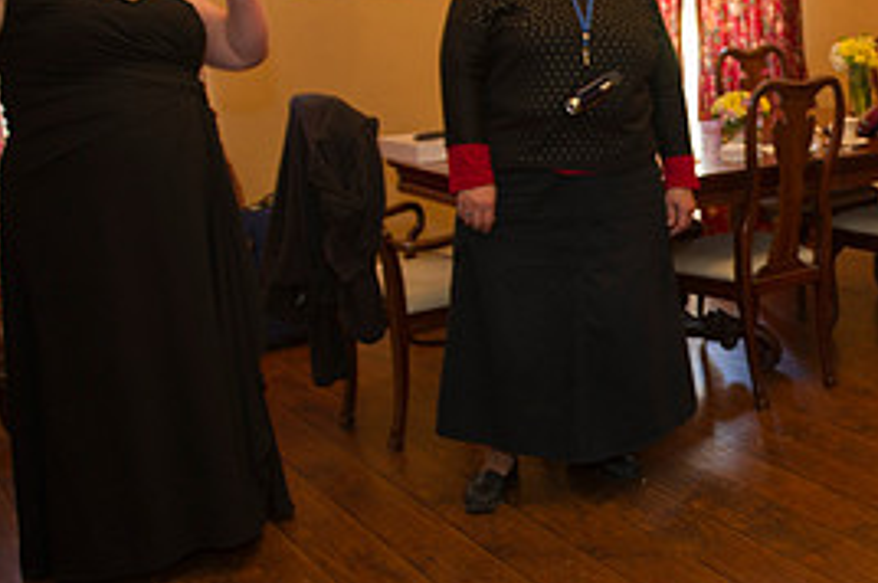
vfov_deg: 25.9
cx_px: 865
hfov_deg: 34.9
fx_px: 1267
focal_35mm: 52
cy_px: 246
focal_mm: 24
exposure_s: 1/40
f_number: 3.2
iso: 800
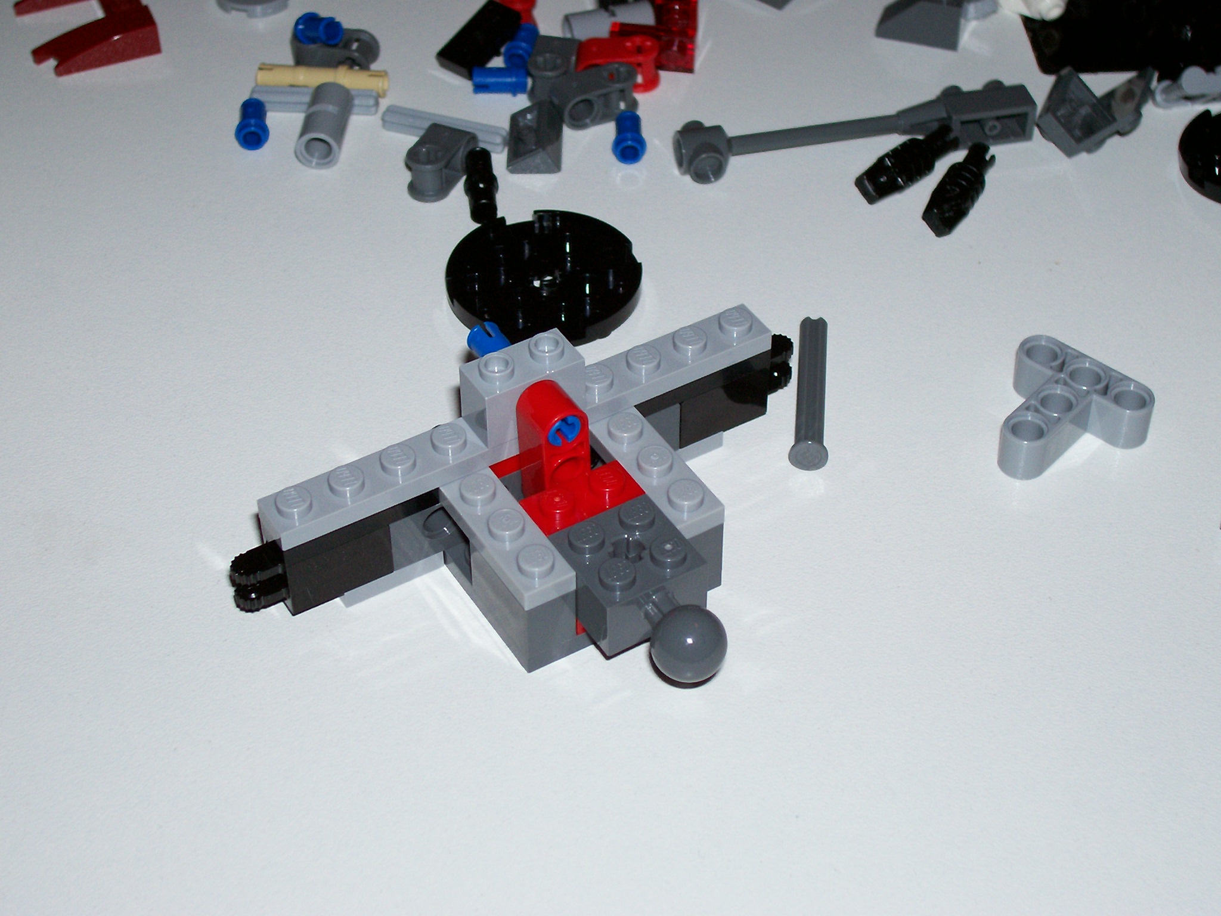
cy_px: 458
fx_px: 2293
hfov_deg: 29.8
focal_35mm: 65
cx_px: 610
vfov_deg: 22.6
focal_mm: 10.8
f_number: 3.6
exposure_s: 1/78.4
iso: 80
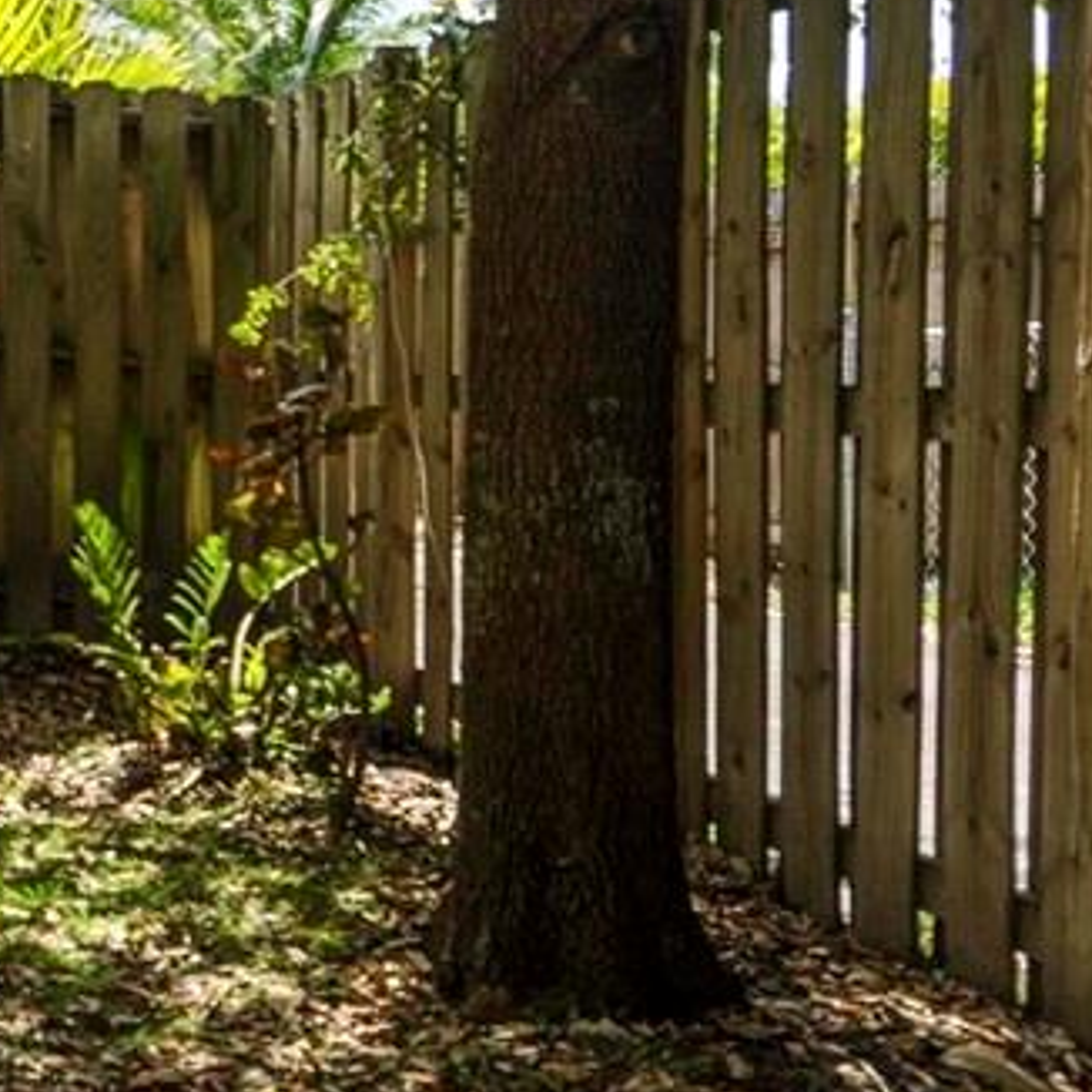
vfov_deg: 32.3
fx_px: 1820
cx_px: -370
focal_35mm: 51
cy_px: 189
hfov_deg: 27.3
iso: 100
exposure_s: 1/125
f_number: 5
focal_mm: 12
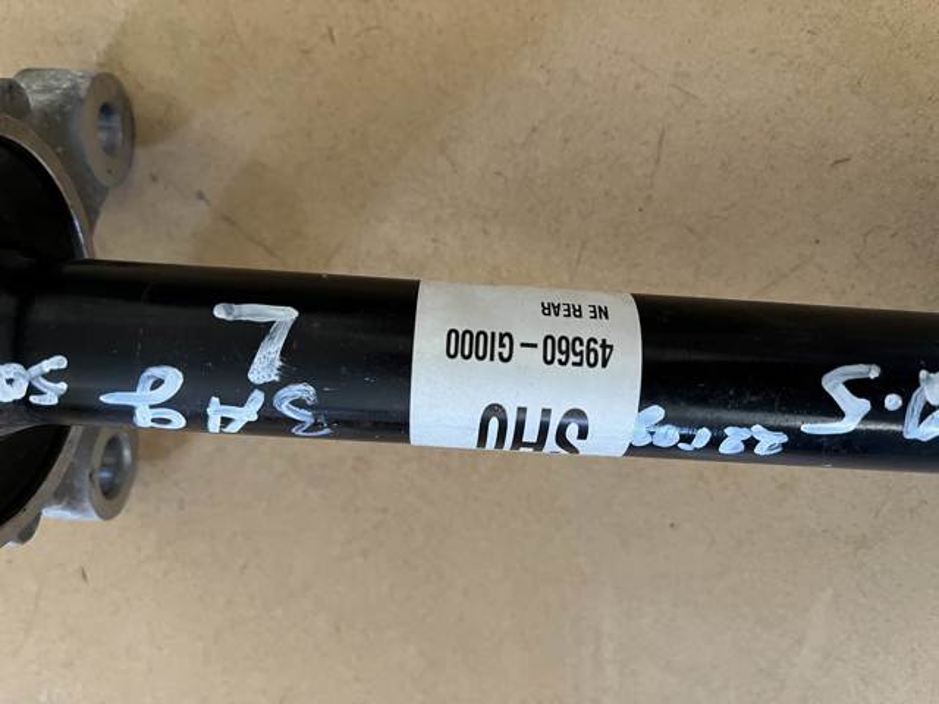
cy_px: 352
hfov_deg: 67.3
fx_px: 705
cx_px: 470
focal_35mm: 26
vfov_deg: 53.1
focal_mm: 5.1
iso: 400
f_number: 1.6
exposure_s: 1/50
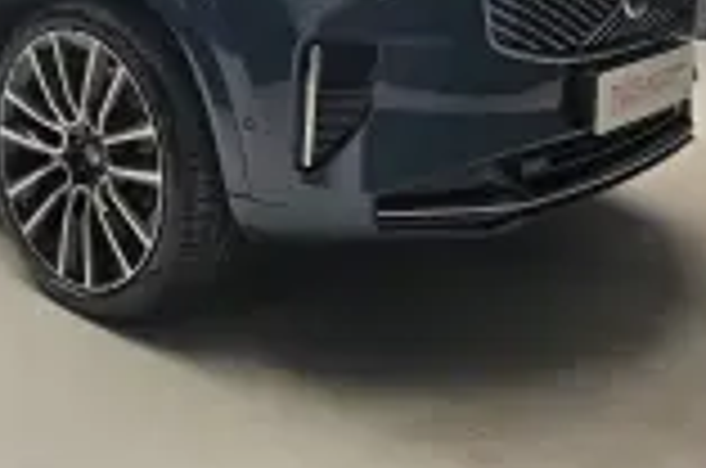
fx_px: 1076
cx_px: 144
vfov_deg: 22.5
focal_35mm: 55
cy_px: -104
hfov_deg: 35.2
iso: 32
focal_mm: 6.3
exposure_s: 1/57.3
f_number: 1.7
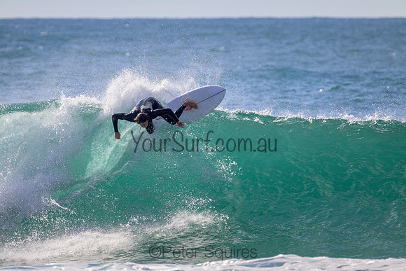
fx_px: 9024
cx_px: 203
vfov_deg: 1.7
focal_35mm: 800
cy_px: 136
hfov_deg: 2.6
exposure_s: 1/1250
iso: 640
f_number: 11
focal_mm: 800
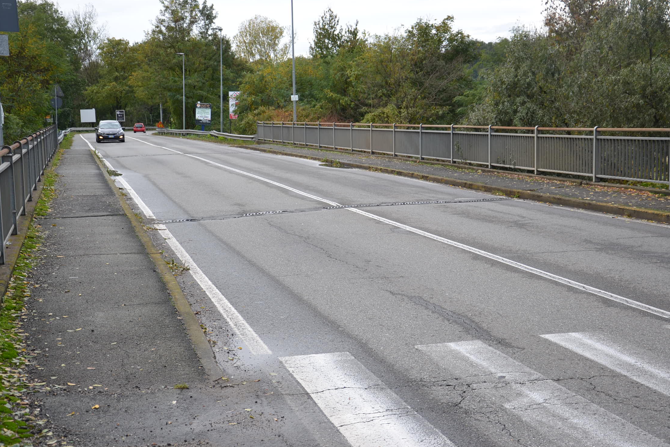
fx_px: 986
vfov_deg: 25.5
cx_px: 342
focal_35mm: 53
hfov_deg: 37.5
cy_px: 228
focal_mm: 34
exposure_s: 1/125
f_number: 5.6
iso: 100
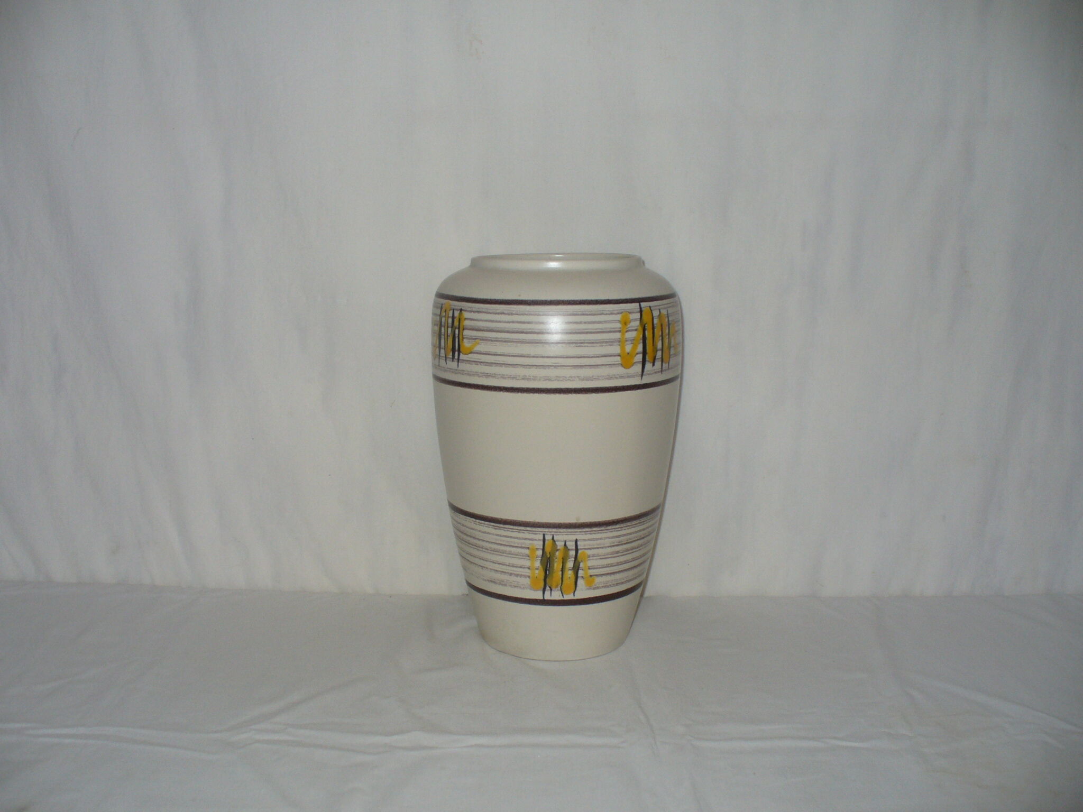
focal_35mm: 37
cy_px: 406
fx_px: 1158
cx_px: 542
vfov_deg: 38.7
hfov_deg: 50.1
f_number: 2.8
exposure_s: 1/30
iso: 100
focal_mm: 6.1
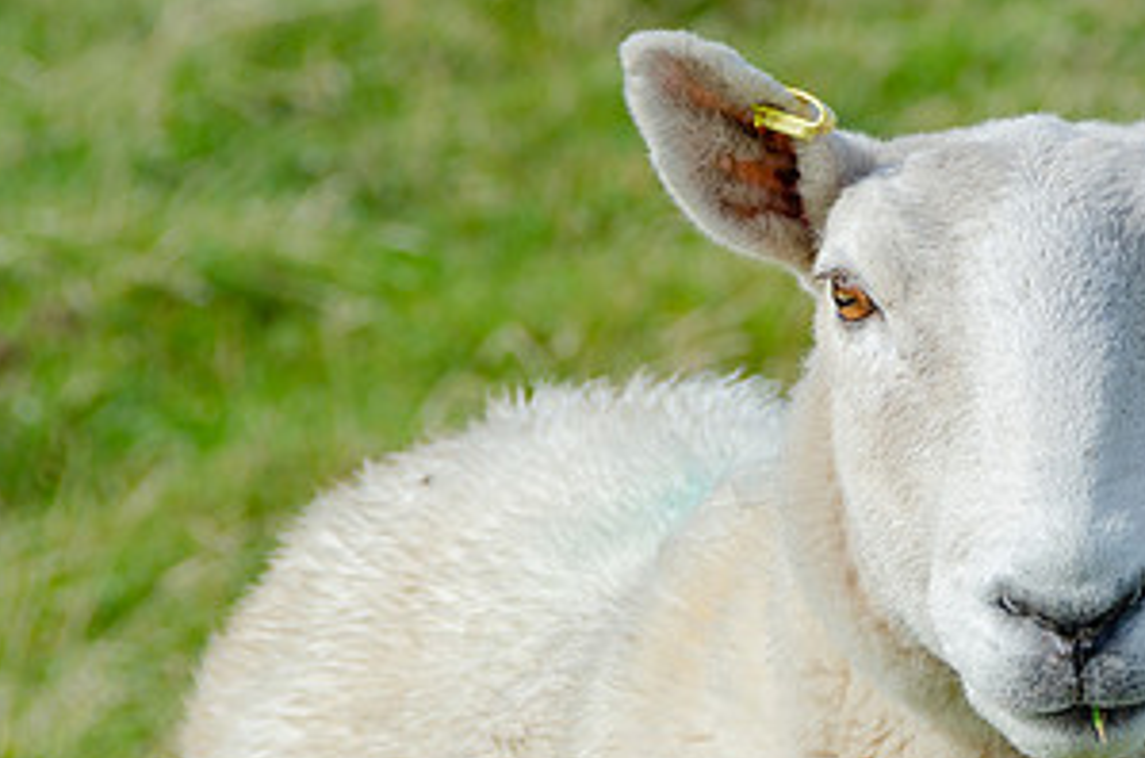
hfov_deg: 3.6
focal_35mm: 581
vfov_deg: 2.4
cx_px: 804
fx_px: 18440
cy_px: 444
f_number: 8
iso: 160
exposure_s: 1/400
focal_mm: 200
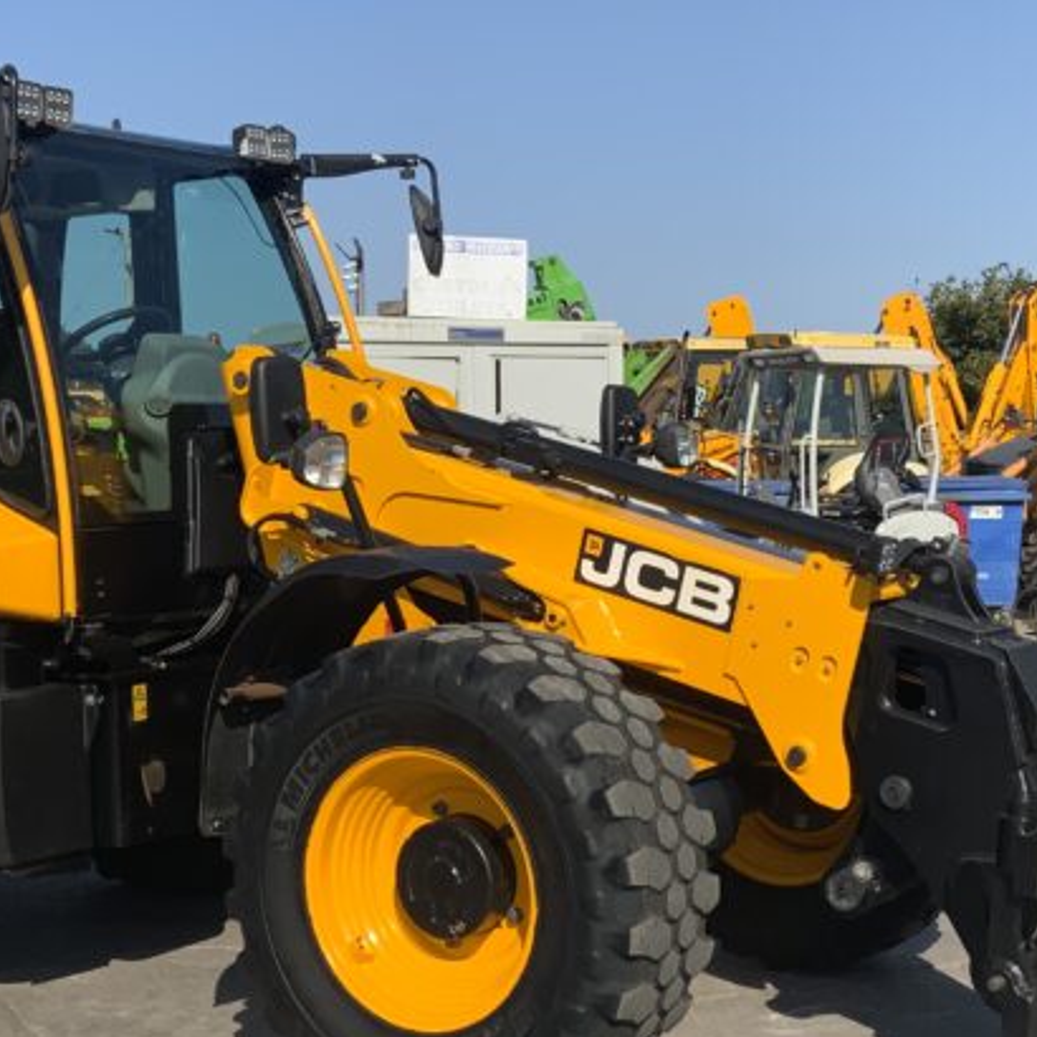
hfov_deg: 26.9
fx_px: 2169
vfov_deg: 26.9
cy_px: 524
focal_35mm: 64
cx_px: 577
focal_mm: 3
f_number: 1.8
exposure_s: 1/2141
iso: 20
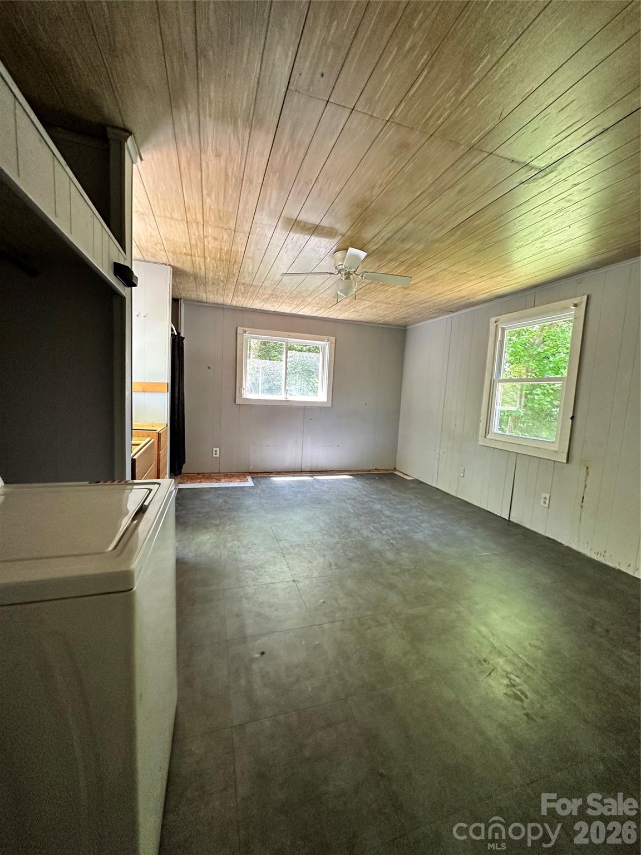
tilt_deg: -4.9
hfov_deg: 85.7
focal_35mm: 14
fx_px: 346
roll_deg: -3.2
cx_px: 320
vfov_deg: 102.1
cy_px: 428
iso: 320
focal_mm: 2.22
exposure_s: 1/82
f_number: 2.2
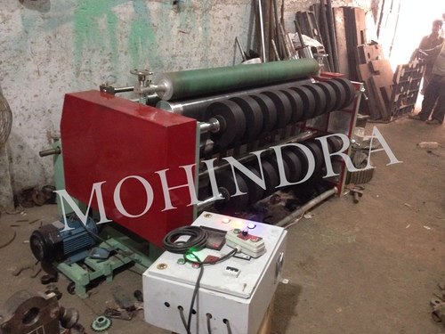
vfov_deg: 42.9
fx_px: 424
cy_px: 167
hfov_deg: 55.4
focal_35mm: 33
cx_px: 222
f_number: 2.4
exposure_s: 1/15
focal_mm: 4.12
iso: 640
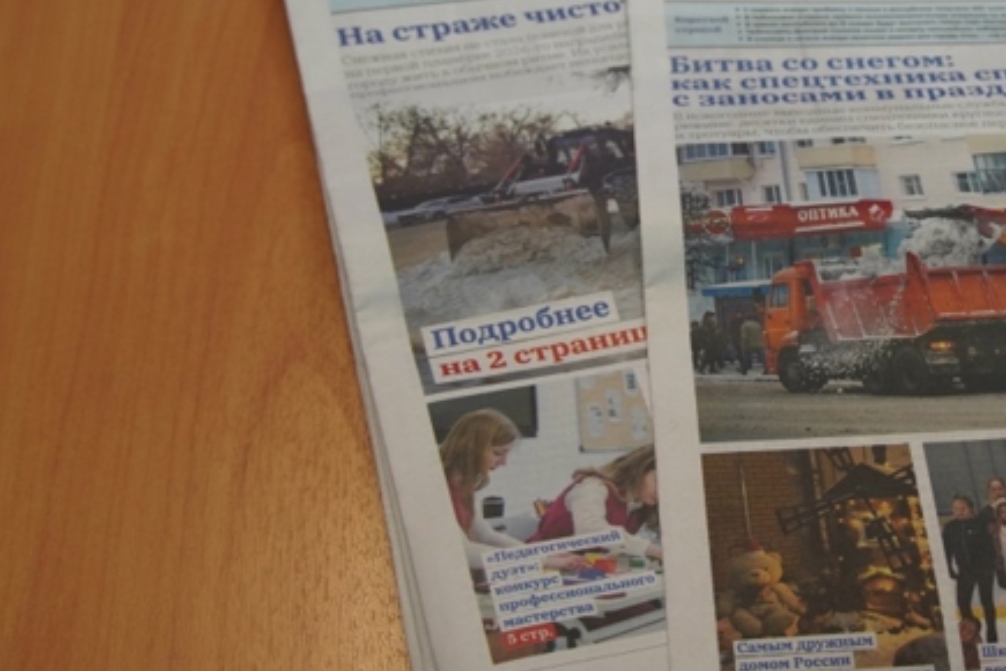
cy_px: 250
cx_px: 864
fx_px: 1732
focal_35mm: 62
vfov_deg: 21.9
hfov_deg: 31.2
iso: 640
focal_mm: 24
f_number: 4
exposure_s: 1/160
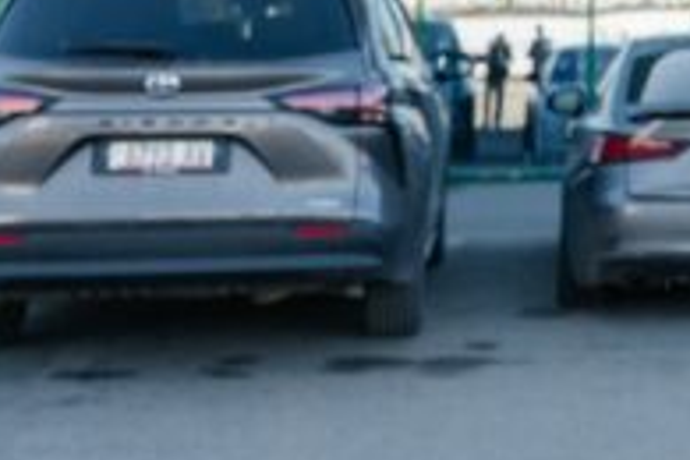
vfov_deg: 12.0
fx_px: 2108
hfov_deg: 17.0
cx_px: 1005
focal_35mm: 110
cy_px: -175
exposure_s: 1/5000
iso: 800
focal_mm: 28
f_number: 3.2
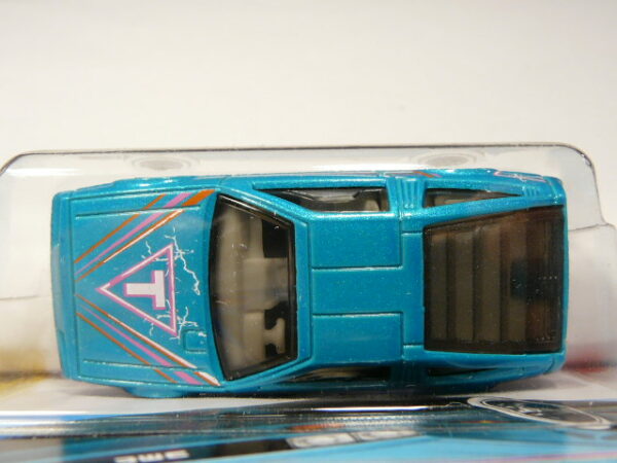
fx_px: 713
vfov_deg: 36.0
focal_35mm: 40
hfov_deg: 46.8
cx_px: 308
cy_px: 232
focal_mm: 4.6
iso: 100
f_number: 2.8
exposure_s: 1/60
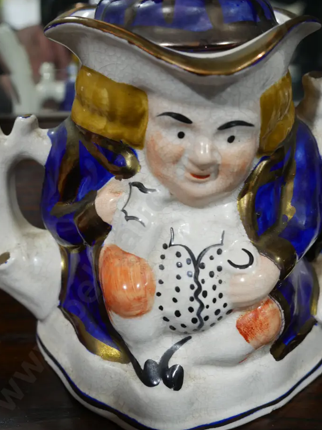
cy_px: 216
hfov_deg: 32.2
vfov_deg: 42.1
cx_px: 145
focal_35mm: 45
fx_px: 558
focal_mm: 20
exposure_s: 1/60
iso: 500
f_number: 4.5
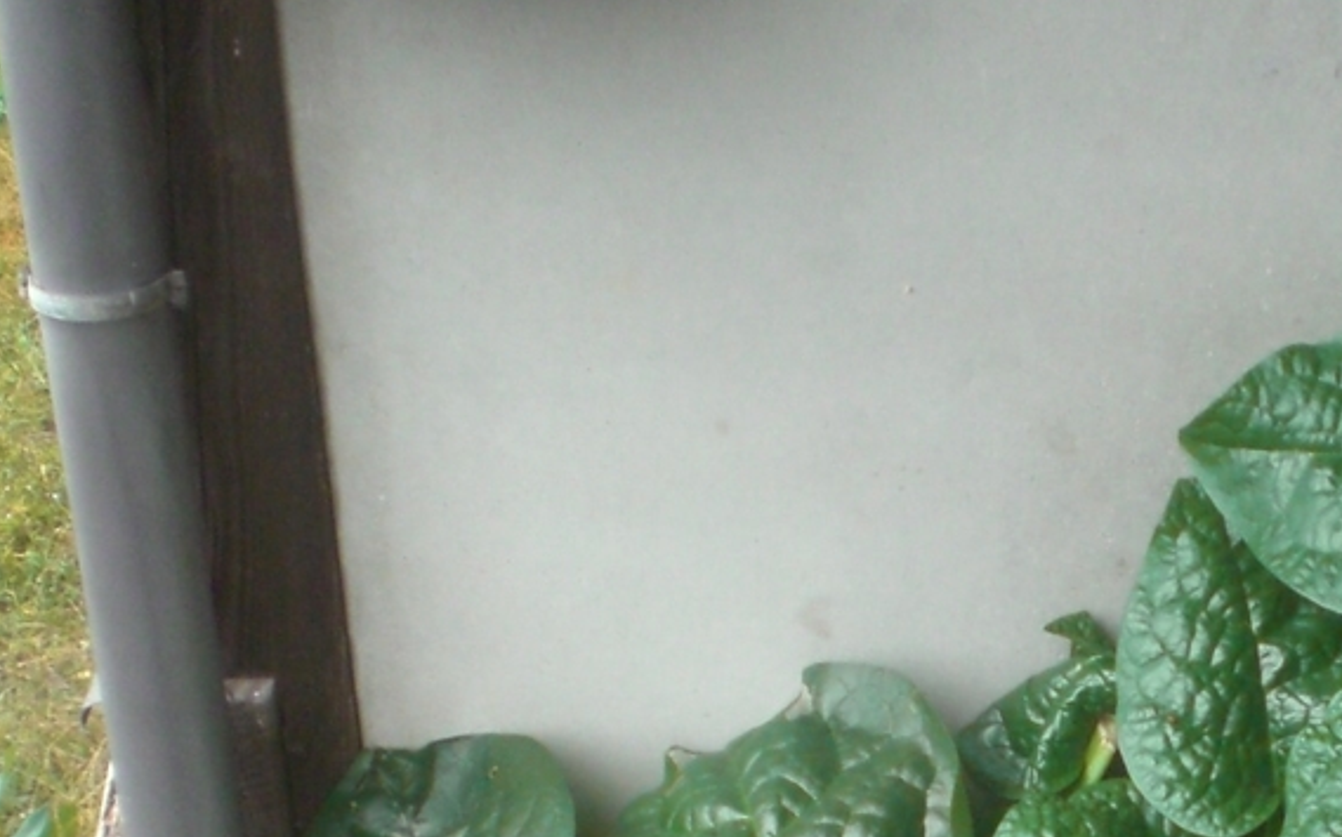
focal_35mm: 85
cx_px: 1156
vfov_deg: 14.9
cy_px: 964
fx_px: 3107
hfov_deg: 23.8
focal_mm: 6.3
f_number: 3.1
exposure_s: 1/100
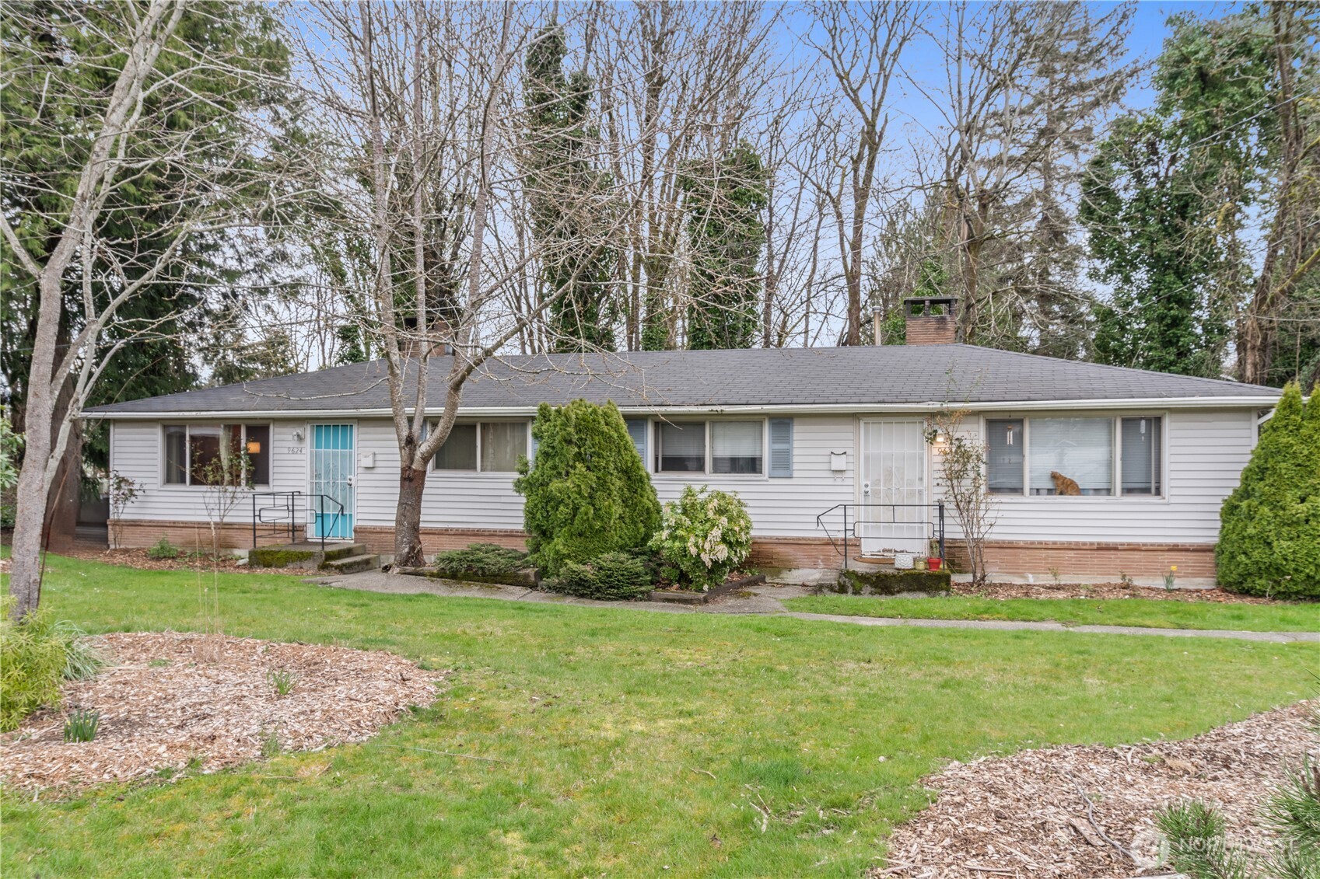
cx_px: 660
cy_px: 440
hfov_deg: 73.7
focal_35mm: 24
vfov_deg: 53.1
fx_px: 880
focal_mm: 16
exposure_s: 1/80
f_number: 9
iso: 250
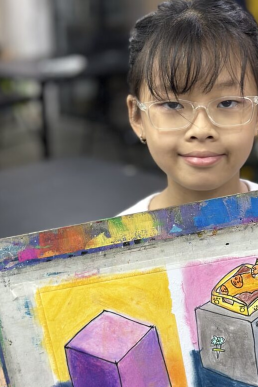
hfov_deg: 15.7
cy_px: 197
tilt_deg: -16.0
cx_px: 226
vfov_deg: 23.6
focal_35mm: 86
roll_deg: -1.0
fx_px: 924
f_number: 1.78
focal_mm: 6.86
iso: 125
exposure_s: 1/100
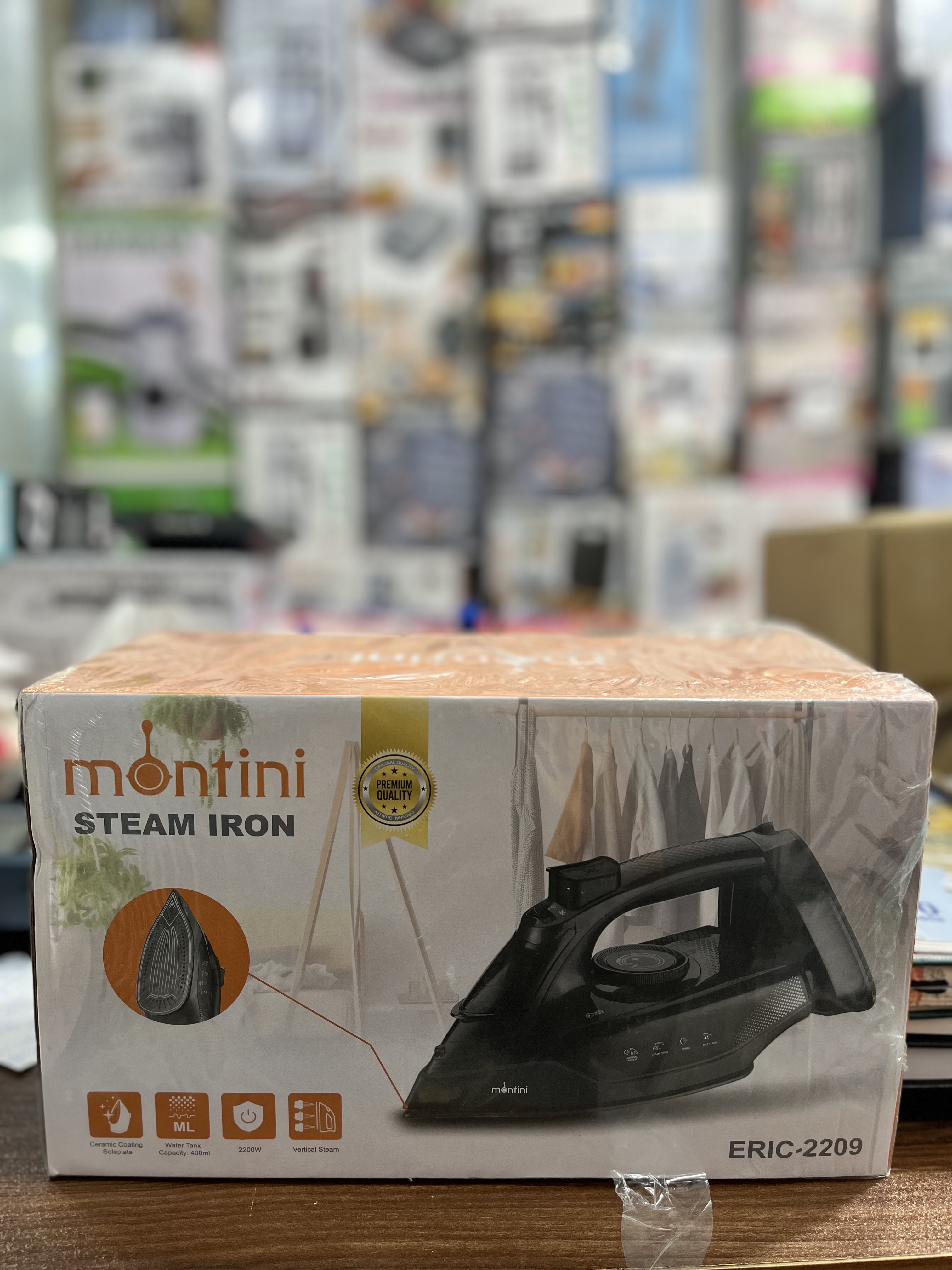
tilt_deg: -8.4
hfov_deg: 53.1
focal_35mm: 26
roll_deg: -0.1
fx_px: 953
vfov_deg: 67.3
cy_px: 635
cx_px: 476
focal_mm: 5.1
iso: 80
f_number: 1.6
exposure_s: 1/100
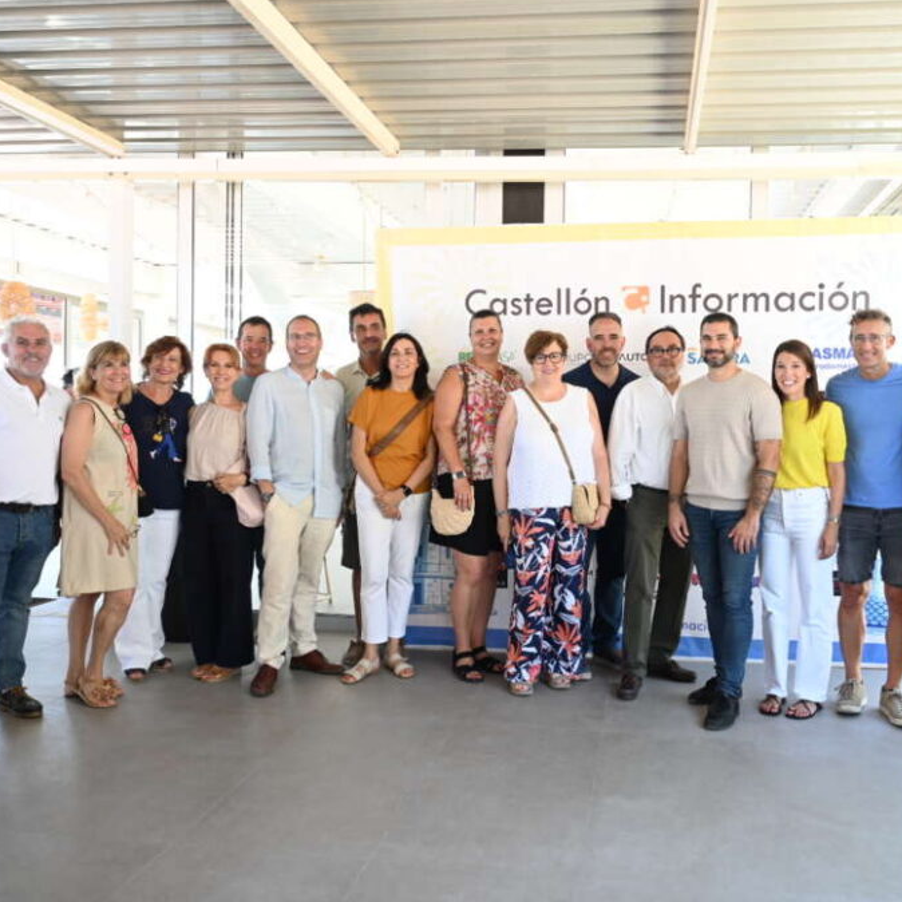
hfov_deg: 52.1
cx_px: 550
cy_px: 450
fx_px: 914
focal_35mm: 31
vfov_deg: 52.5
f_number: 5
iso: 400
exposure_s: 1/80
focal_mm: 24
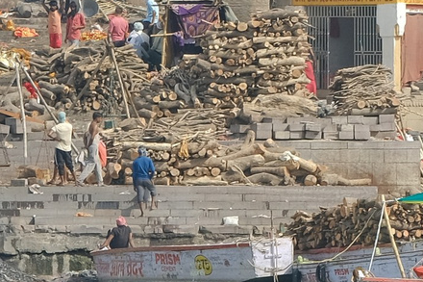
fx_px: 9302
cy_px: -455
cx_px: -244
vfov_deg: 1.7
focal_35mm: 792
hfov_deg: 2.6
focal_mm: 90.9
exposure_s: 1/450
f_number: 5.6
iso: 160
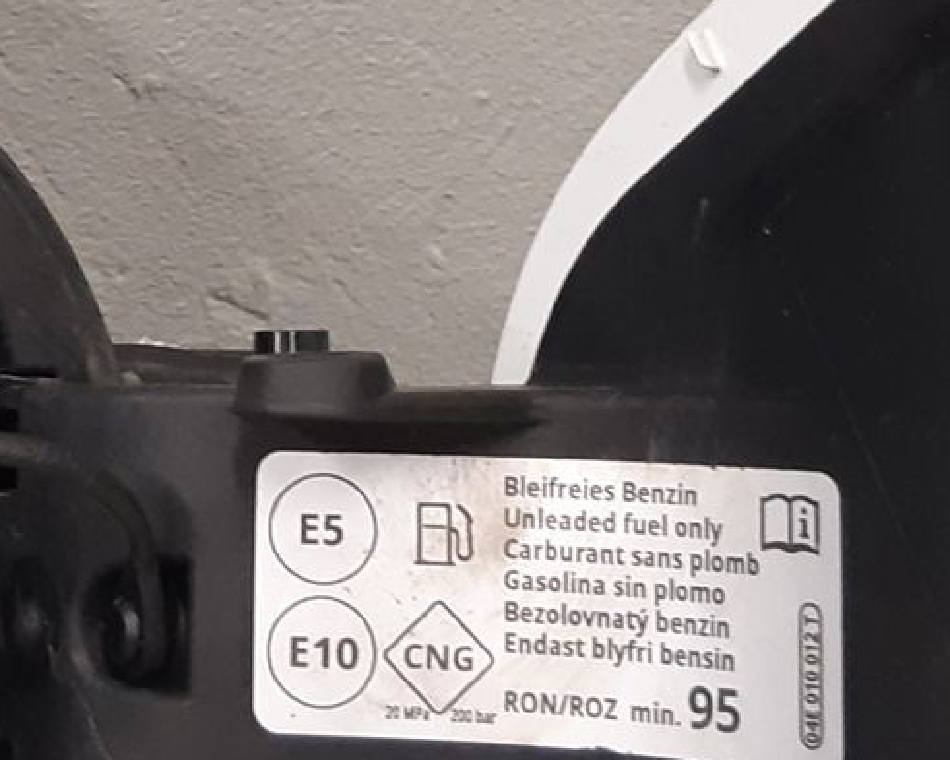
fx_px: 2980
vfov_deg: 14.3
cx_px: 192
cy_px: 21
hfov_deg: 18.0
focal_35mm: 106
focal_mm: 3.93
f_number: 1.7
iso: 160
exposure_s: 1/50
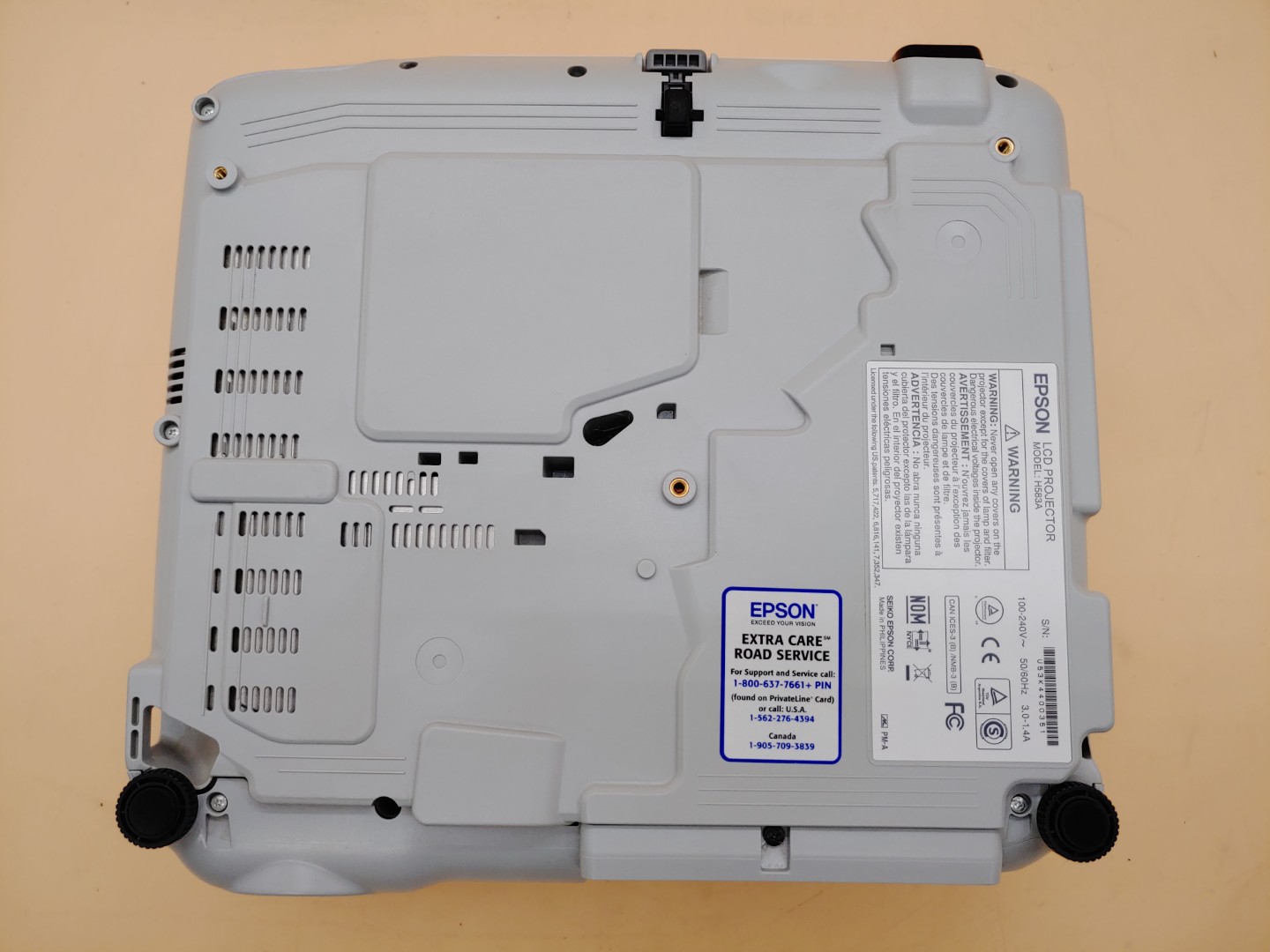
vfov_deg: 53.1
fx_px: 954
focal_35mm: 26
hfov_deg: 67.3
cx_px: 635
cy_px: 476
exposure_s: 1/163
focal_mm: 4.36
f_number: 1.8
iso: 50
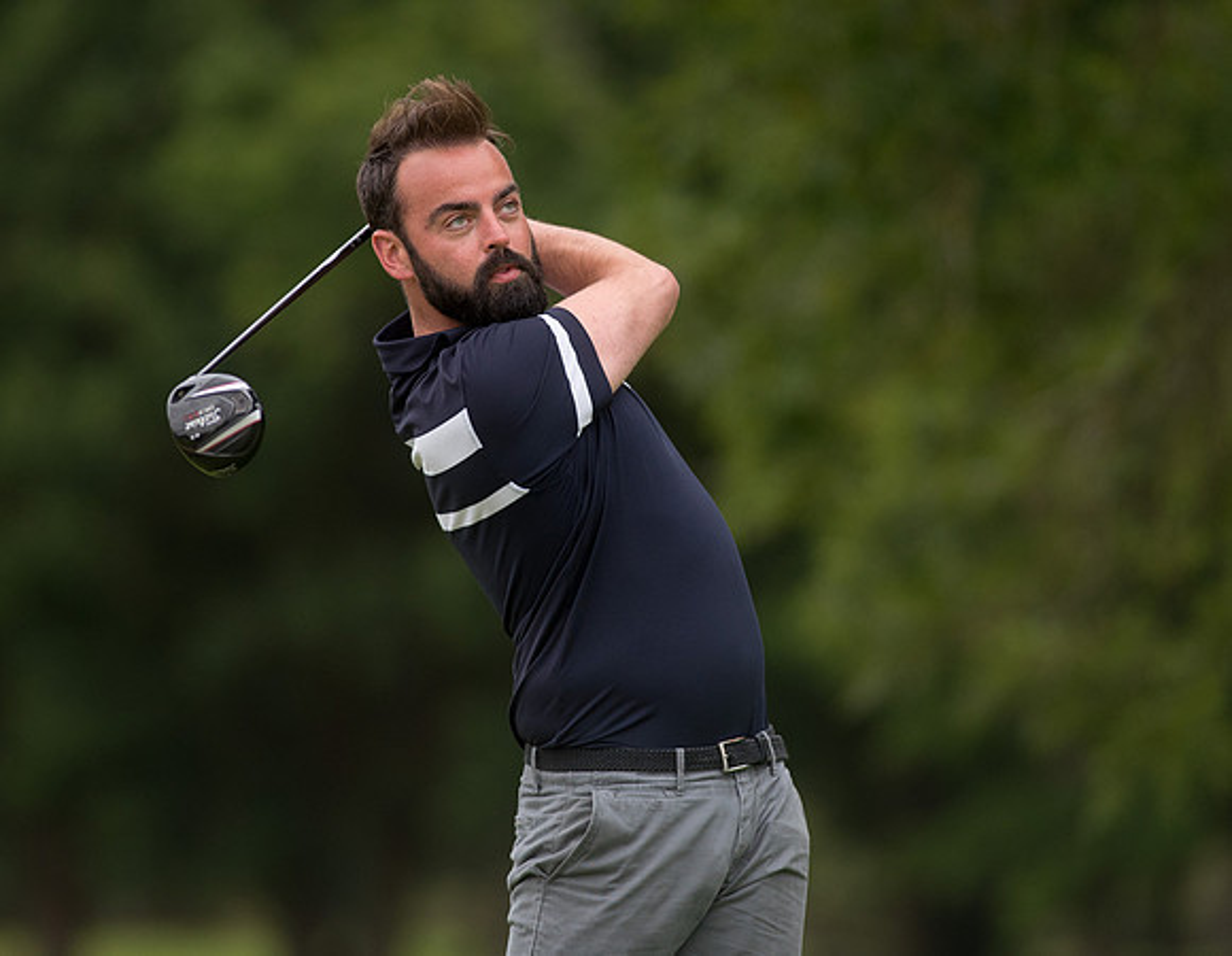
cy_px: 395
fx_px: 14921
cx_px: 550
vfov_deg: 3.7
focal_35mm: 414
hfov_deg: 4.7
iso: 800
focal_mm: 300
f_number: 4
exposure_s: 1/3200
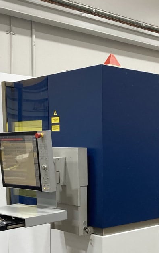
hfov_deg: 21.3
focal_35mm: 60
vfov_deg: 33.3
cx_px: 132
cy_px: 189
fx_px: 416
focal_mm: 4
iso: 64
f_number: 1.8
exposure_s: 1/60
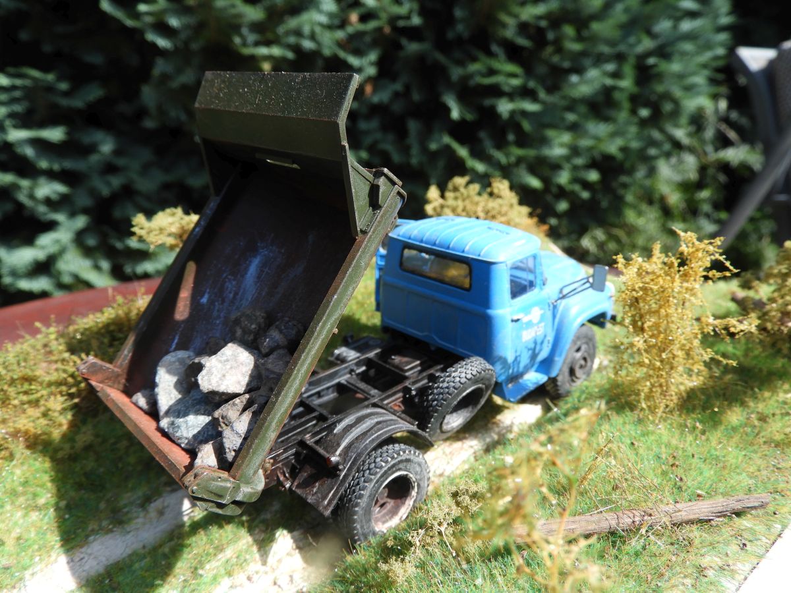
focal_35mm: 28
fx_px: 640
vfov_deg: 49.7
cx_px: 396
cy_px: 296
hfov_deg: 63.4
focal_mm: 5
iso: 100
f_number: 3.5
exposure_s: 1/500
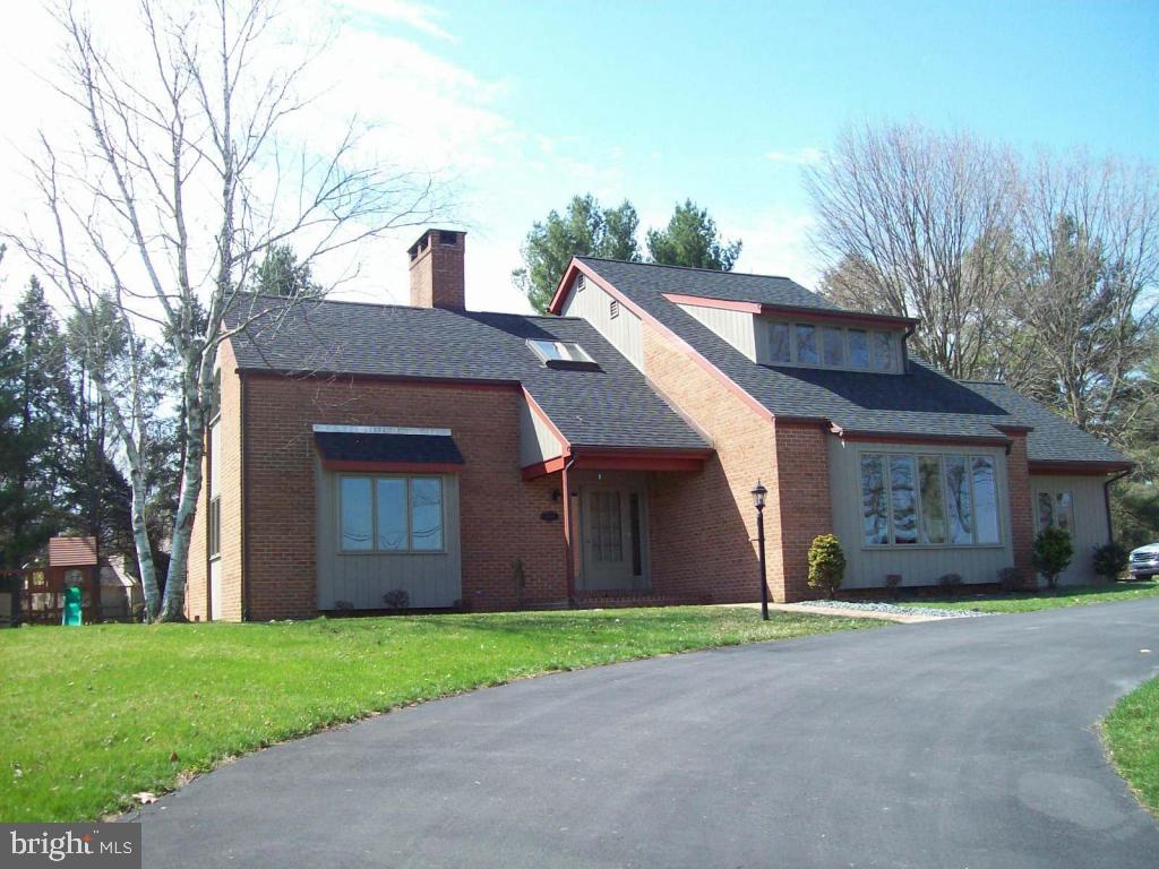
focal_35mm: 36
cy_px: 434
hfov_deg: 51.4
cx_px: 580
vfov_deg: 39.7
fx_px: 1205
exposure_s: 1/736
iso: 80
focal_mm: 6
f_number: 2.7
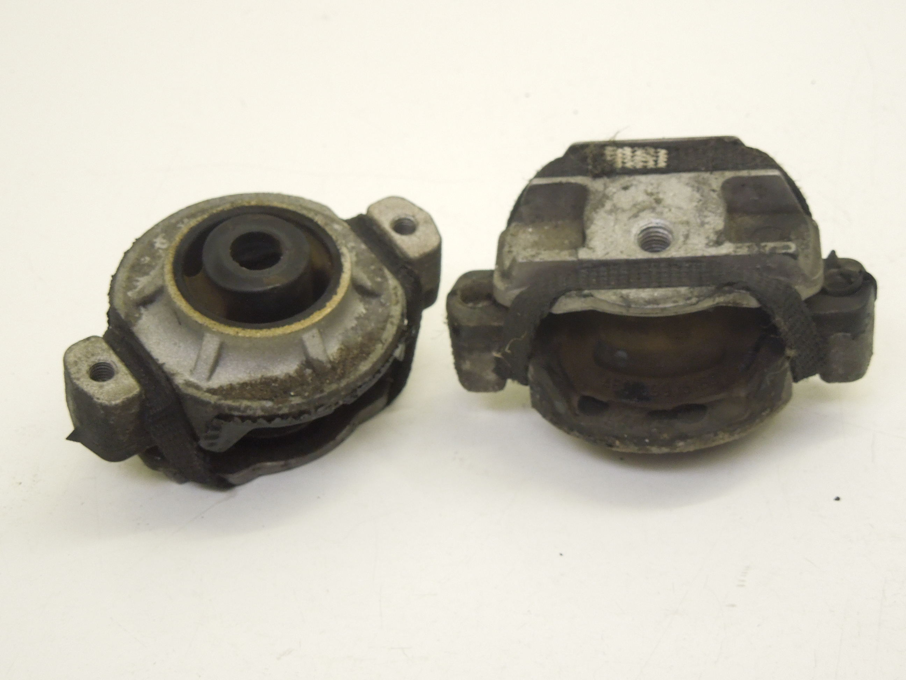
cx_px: 453
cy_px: 340
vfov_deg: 18.9
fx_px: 2041
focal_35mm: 78
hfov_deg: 25.0
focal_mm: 14.1
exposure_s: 1/20
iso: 400
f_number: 4.5
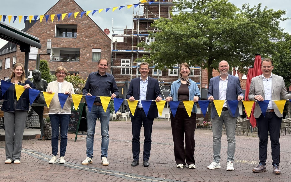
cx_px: 146
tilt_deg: +5.1
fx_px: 444
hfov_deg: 36.3
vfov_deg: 23.1
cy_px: 76
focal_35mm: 56
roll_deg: -1.7
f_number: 1.6
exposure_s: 1/130
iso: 40
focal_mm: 5.96
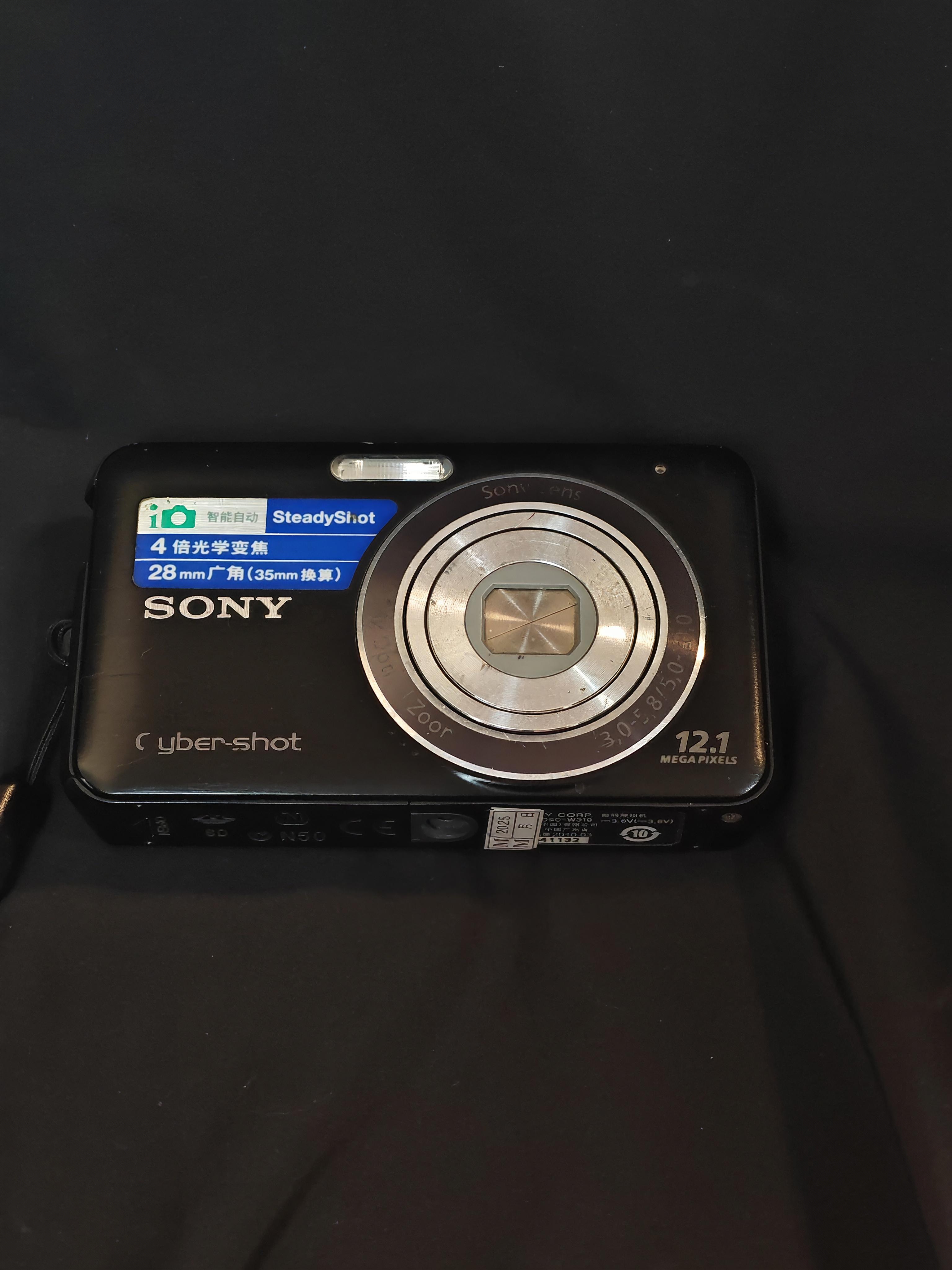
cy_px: 635
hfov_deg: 21.6
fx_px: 2493
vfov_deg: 28.6
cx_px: 476
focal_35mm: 68
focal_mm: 8.67
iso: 500
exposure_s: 1/17
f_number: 2.4
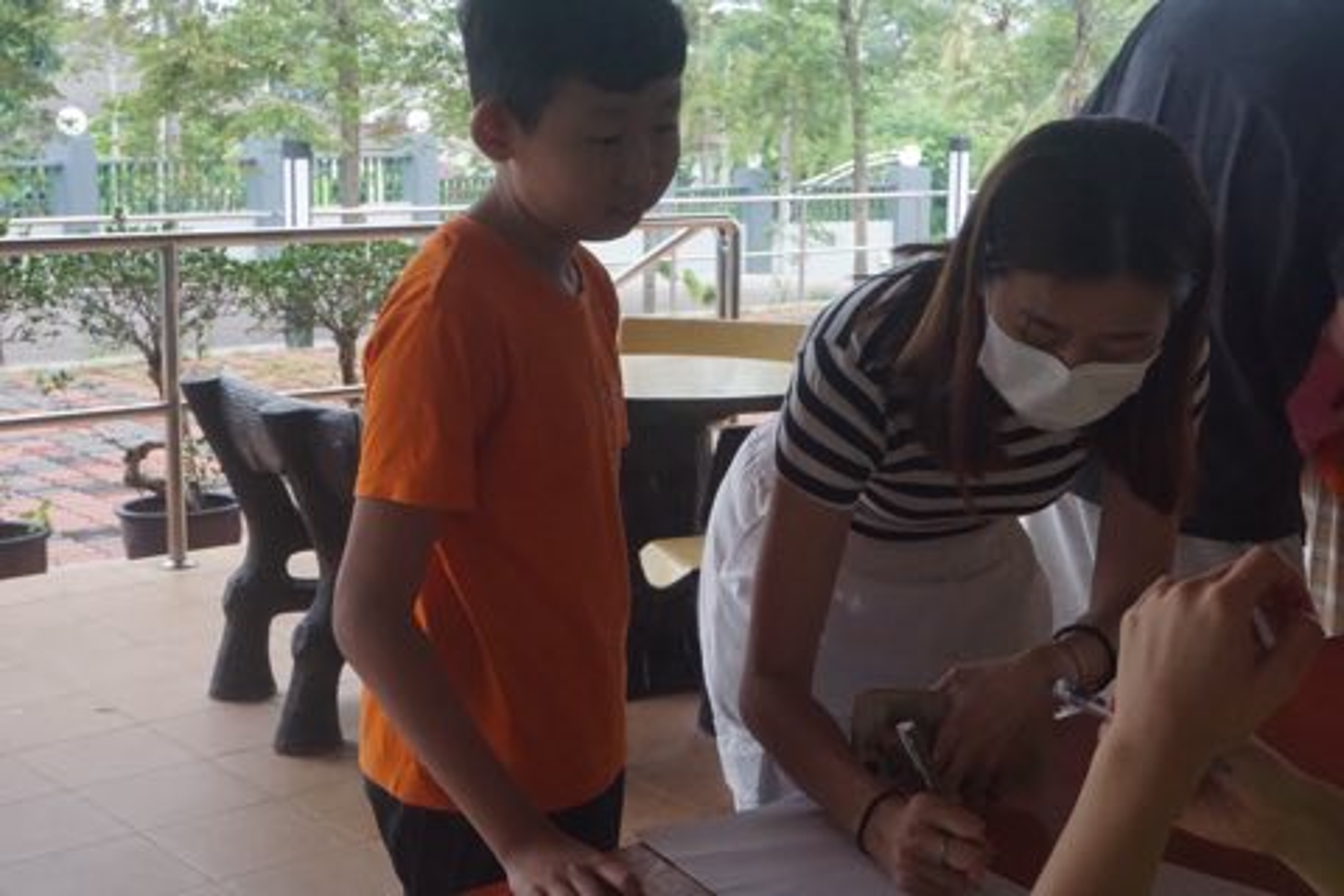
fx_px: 1904
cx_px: 672
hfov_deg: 38.9
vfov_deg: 26.5
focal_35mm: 51
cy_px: 448
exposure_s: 1/125
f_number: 14
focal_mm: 34
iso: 3200
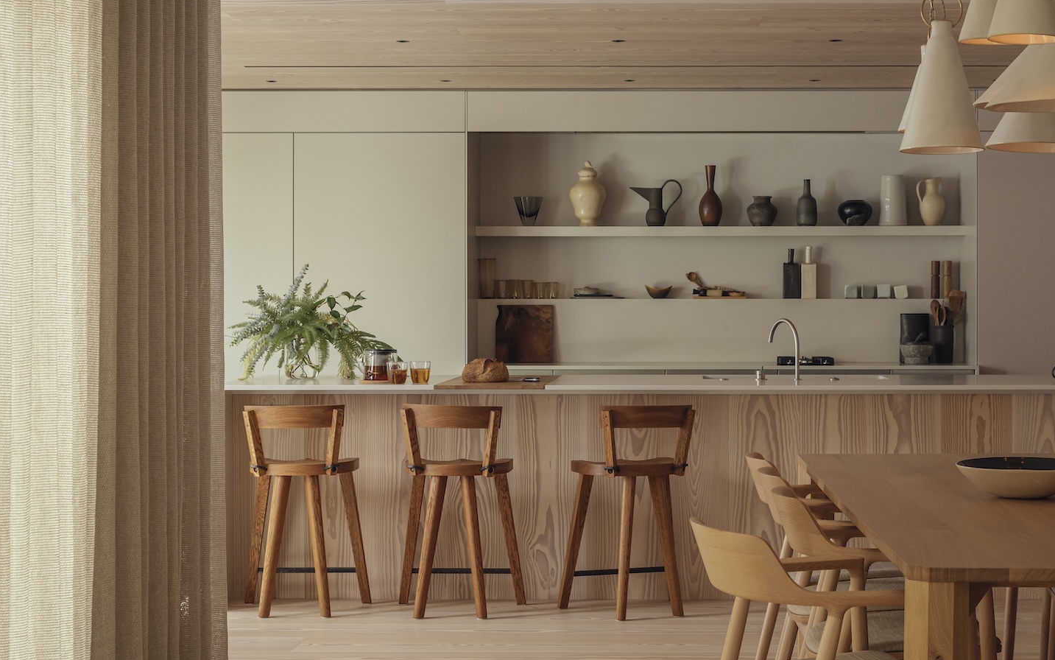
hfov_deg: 31.8
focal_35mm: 64
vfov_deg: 20.3
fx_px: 1840
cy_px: 310
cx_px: 662
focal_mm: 45
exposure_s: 1/25
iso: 400
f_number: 8
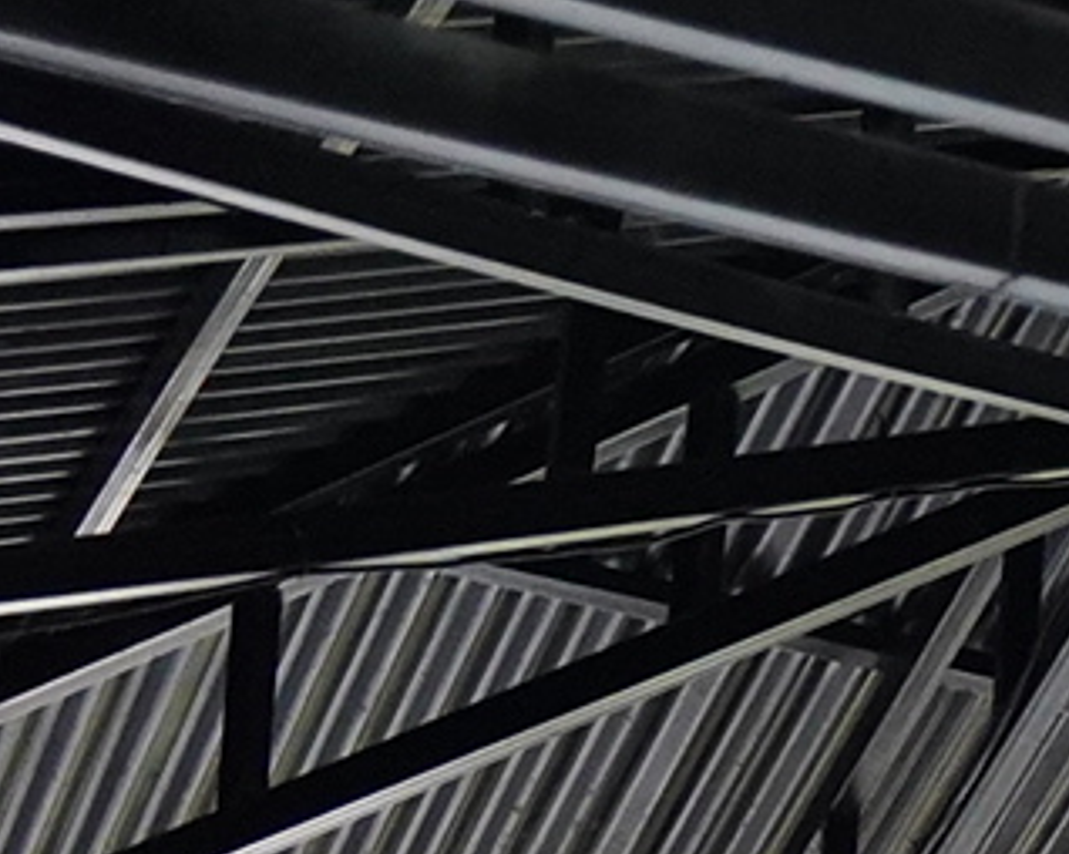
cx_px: 4135
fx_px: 6735
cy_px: 2001
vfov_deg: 6.9
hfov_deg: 7.1
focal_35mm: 213
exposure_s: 1/160
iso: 4000
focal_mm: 24
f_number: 2.8
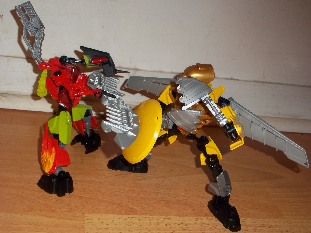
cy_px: 116
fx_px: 413
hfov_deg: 41.2
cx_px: 156
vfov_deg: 31.5
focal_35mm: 46
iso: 160
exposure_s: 1/40
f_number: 3.5
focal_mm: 8.2
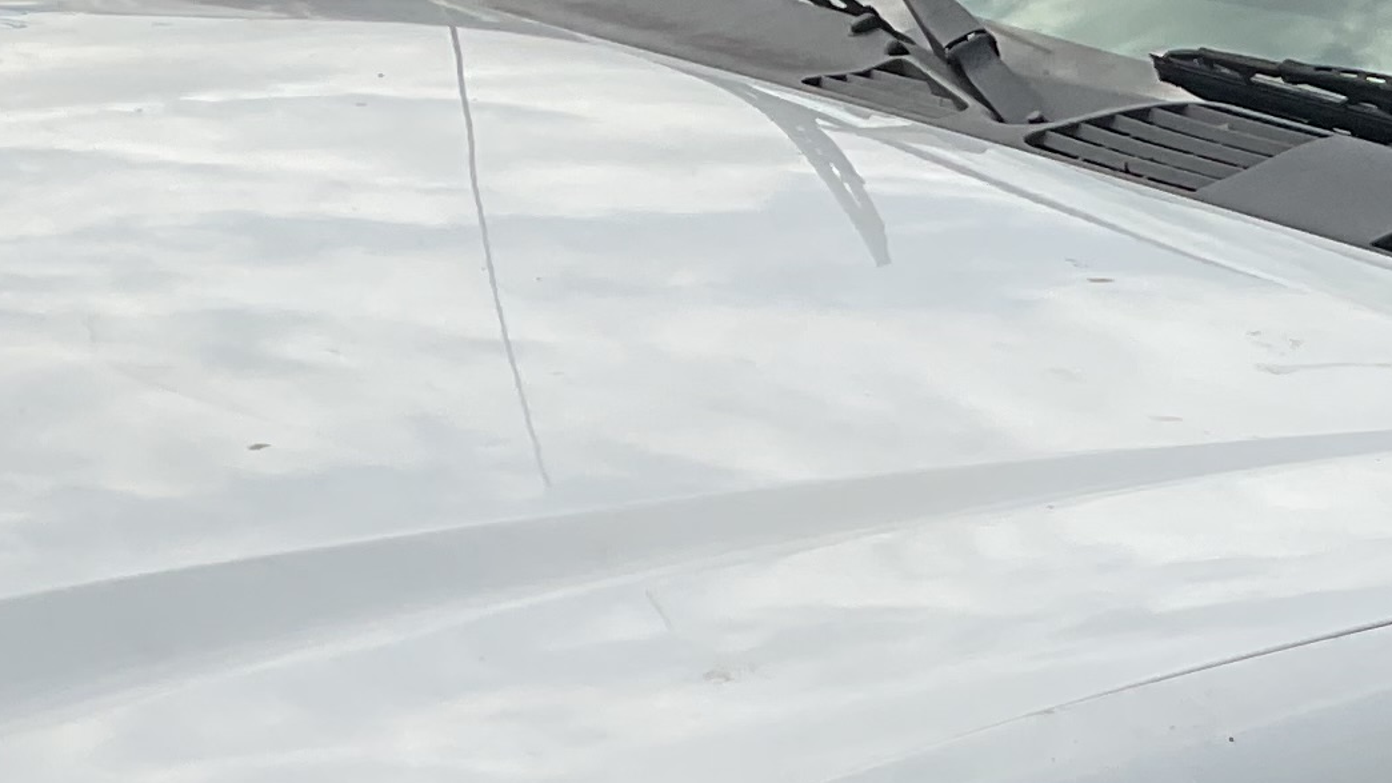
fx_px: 4503
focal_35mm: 122
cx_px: 1716
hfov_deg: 16.7
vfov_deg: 9.8
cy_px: 864
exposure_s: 1/2427
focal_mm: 3
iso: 16
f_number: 1.8
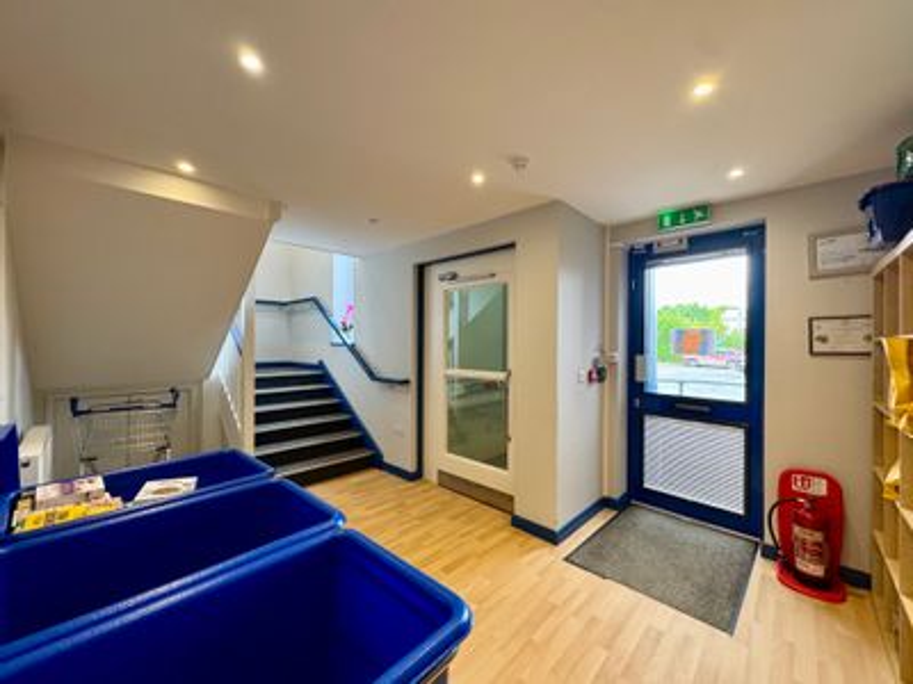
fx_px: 369
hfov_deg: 102.1
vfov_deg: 85.7
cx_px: 456
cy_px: 342
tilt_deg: +0.3
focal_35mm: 14
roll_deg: -0.2
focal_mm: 2.22
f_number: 2.2
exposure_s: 1/100
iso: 320
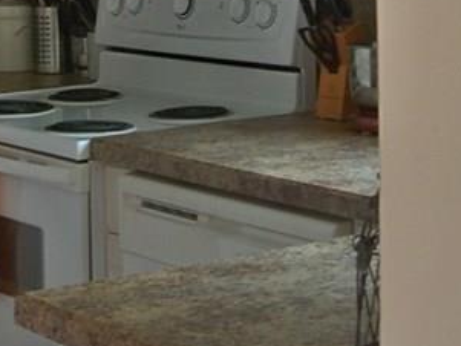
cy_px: -47
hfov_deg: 16.3
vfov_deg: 12.2
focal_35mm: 119
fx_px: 1585
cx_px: 14
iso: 125
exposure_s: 1/30
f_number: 3.5
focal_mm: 6.2
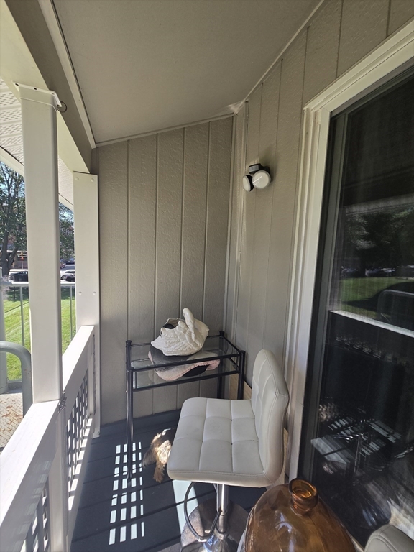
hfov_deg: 89.9
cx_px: 207
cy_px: 276
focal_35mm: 13
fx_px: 207
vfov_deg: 106.2
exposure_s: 1/434
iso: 50
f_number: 2.2
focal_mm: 2.2
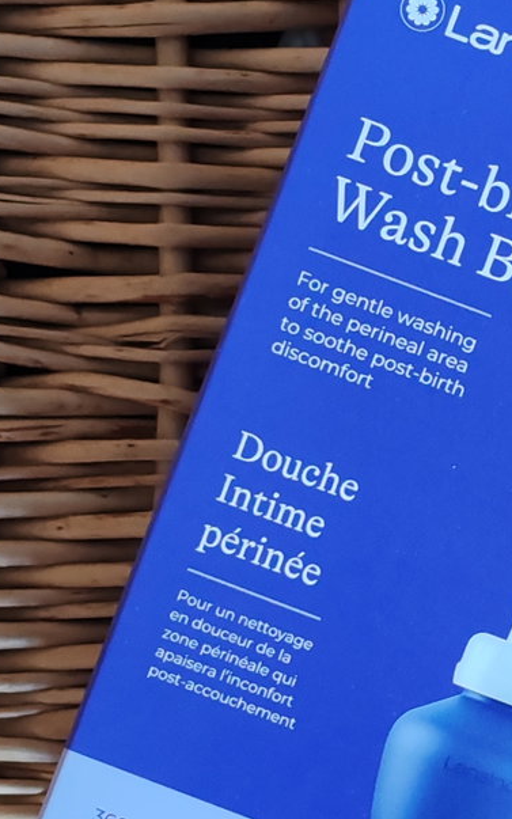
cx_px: 455
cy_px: 498
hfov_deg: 8.3
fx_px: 3504
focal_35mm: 157
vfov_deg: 13.3
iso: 1000
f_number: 1.9
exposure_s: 1/100
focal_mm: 6.12
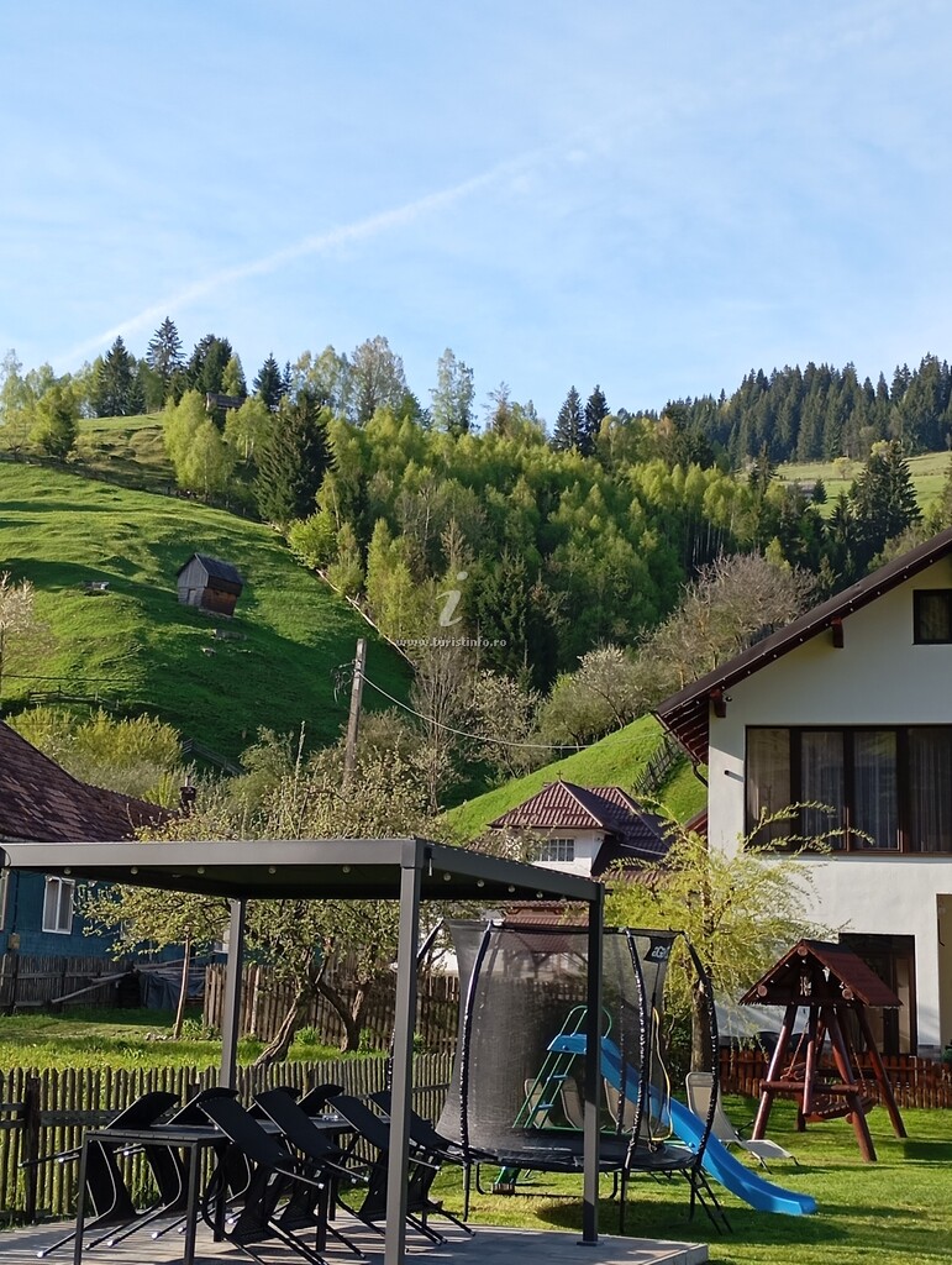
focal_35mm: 49
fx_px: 1792
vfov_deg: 38.9
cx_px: 476
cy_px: 632
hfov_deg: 29.7
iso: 100
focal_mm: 4.27
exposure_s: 1/235
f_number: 1.8
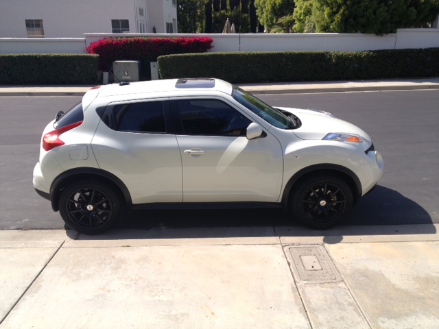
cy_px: 164
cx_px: 220
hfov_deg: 52.6
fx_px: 444
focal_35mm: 35
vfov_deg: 40.7
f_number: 2.4
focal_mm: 4.28
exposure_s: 1/1175
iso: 50
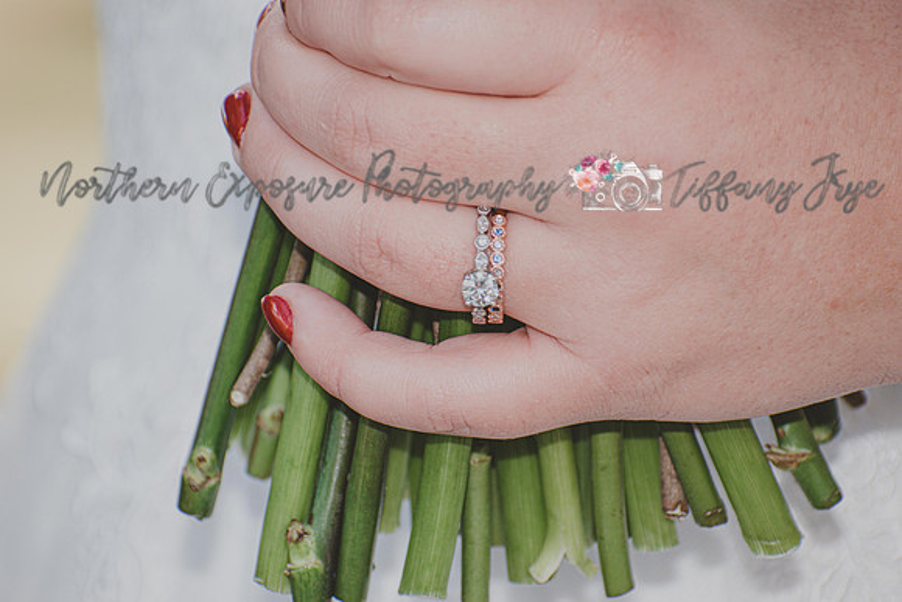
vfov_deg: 3.1
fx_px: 11277
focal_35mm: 450
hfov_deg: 4.6
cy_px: 301
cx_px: 451
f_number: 6.3
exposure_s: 1/160
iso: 100
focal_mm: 300
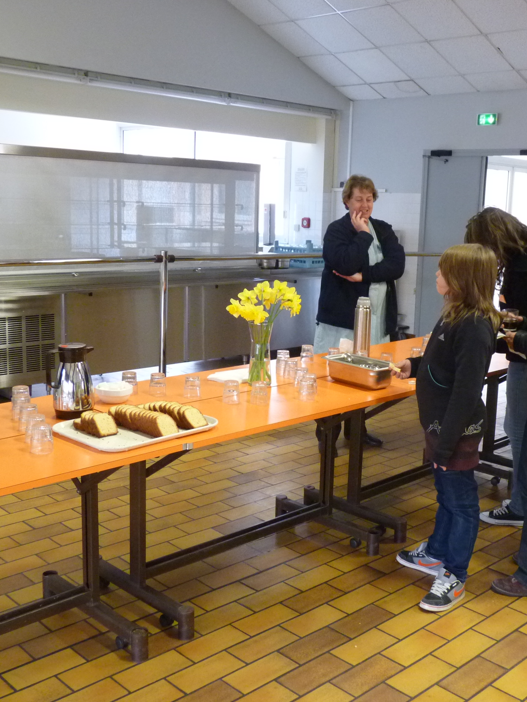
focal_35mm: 39
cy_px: 351
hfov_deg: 36.5
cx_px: 347
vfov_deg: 47.9
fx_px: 792
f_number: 2.8
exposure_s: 1/13
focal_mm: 5.2
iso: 400
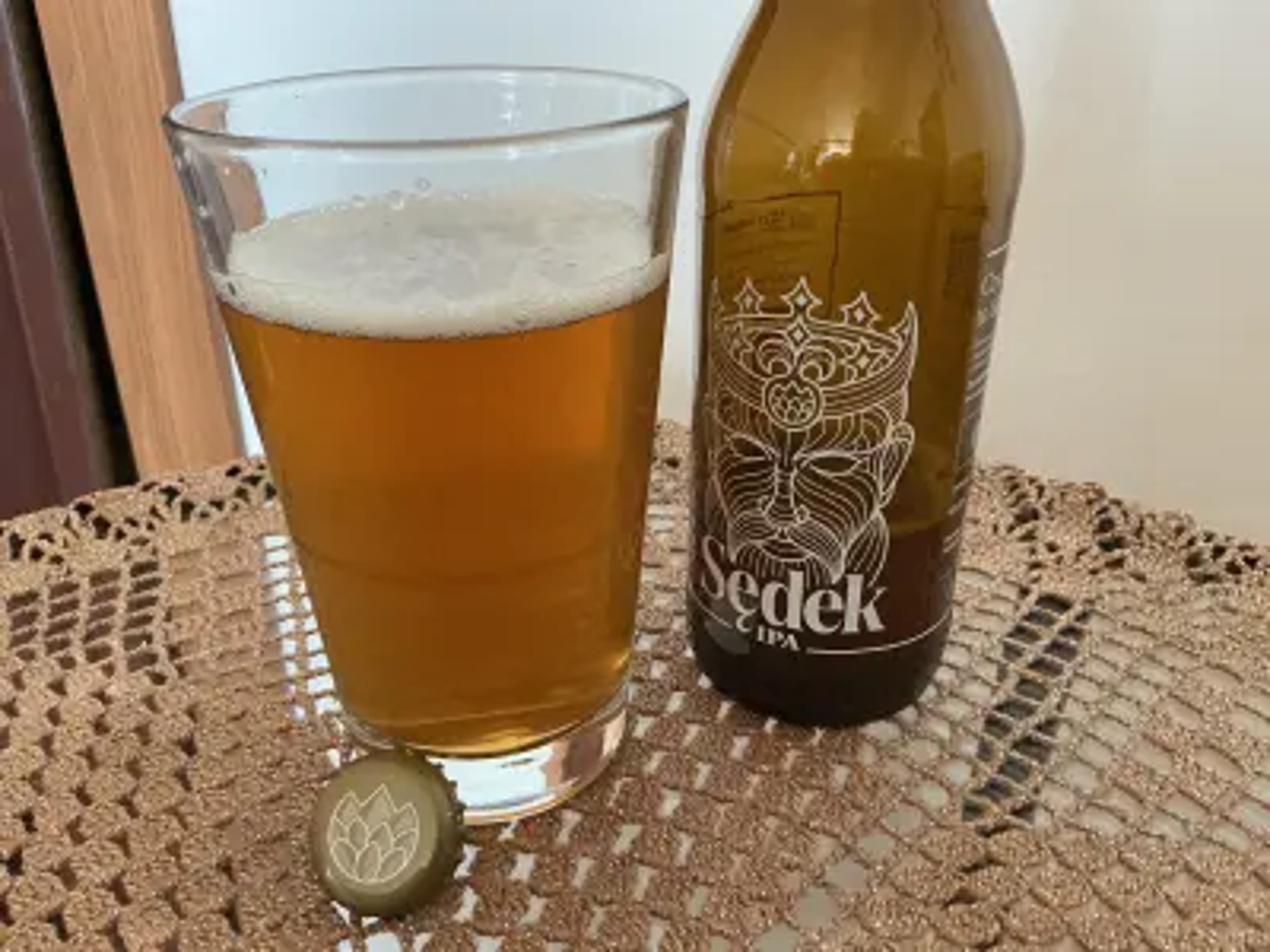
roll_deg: -0.9
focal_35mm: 29
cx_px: 635
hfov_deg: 61.7
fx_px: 1064
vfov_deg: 48.2
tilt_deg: -27.1
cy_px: 476
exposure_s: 1/60
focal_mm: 3
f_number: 1.8
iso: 250
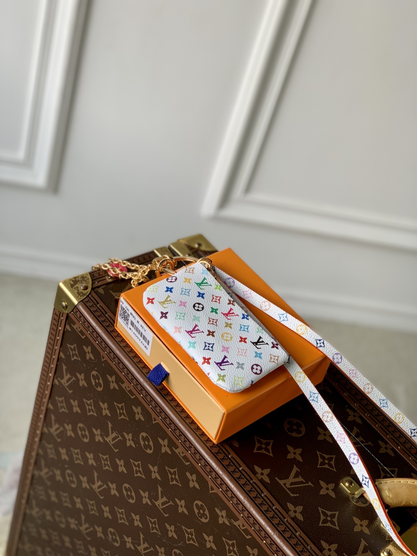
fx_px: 835
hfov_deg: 28.0
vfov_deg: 36.8
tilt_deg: -39.1
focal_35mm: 52
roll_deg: -19.3
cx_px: 208
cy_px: 278
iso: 16
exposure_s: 1/122
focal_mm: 6
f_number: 2.4
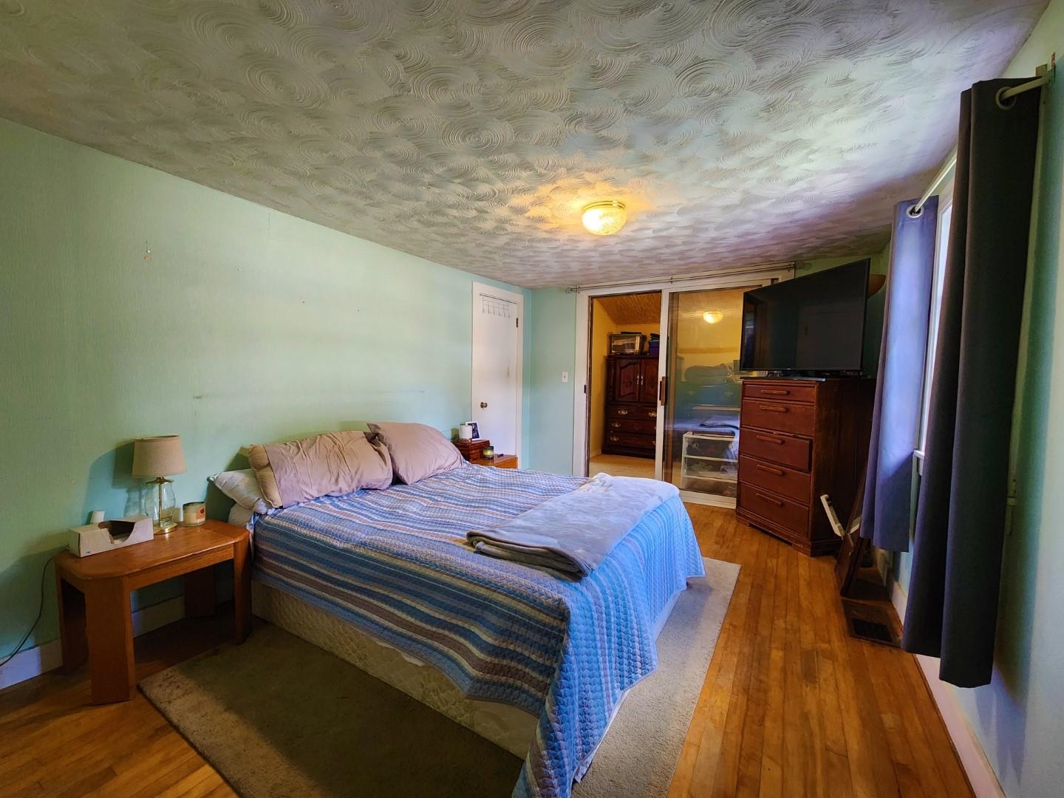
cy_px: 399
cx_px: 532
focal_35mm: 13
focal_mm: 2.2
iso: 320
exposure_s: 1/40
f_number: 2.2
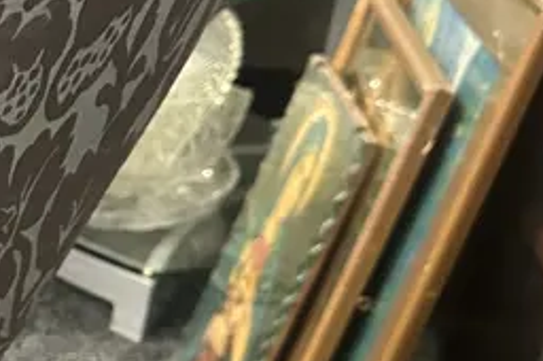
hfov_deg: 18.2
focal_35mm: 100
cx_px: -263
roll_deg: -0.3
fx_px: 1506
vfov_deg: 13.4
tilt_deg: -28.7
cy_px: 369
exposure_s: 1/50
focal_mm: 6.86
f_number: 1.78
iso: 640
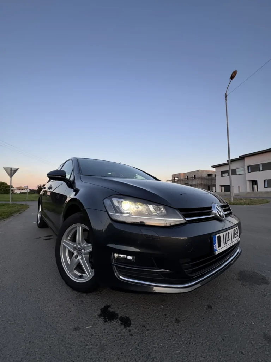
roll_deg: -0.1
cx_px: 136
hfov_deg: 85.7
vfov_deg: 102.1
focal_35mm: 14
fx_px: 146
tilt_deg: +4.5
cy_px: 181
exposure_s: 1/198
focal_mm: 2.22
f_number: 2.2
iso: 40
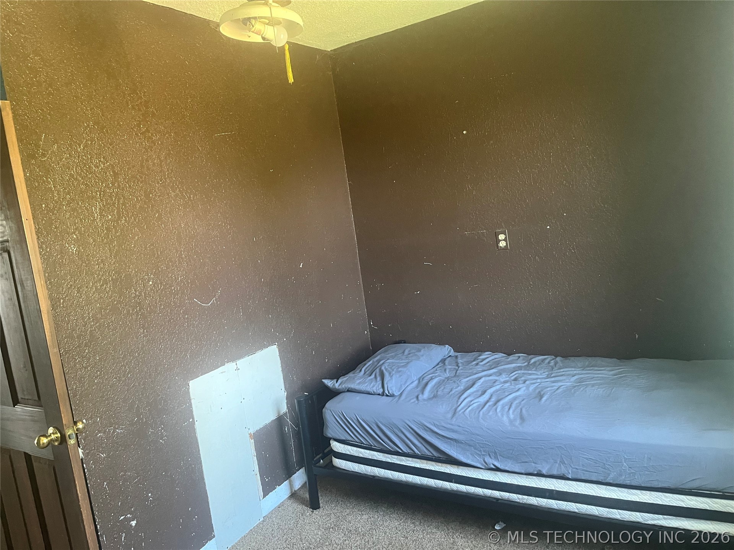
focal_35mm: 26
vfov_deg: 53.1
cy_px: 275
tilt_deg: -5.7
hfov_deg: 67.3
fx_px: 551
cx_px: 367
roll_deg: +8.6
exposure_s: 1/57
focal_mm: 5.1
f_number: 1.6
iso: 500
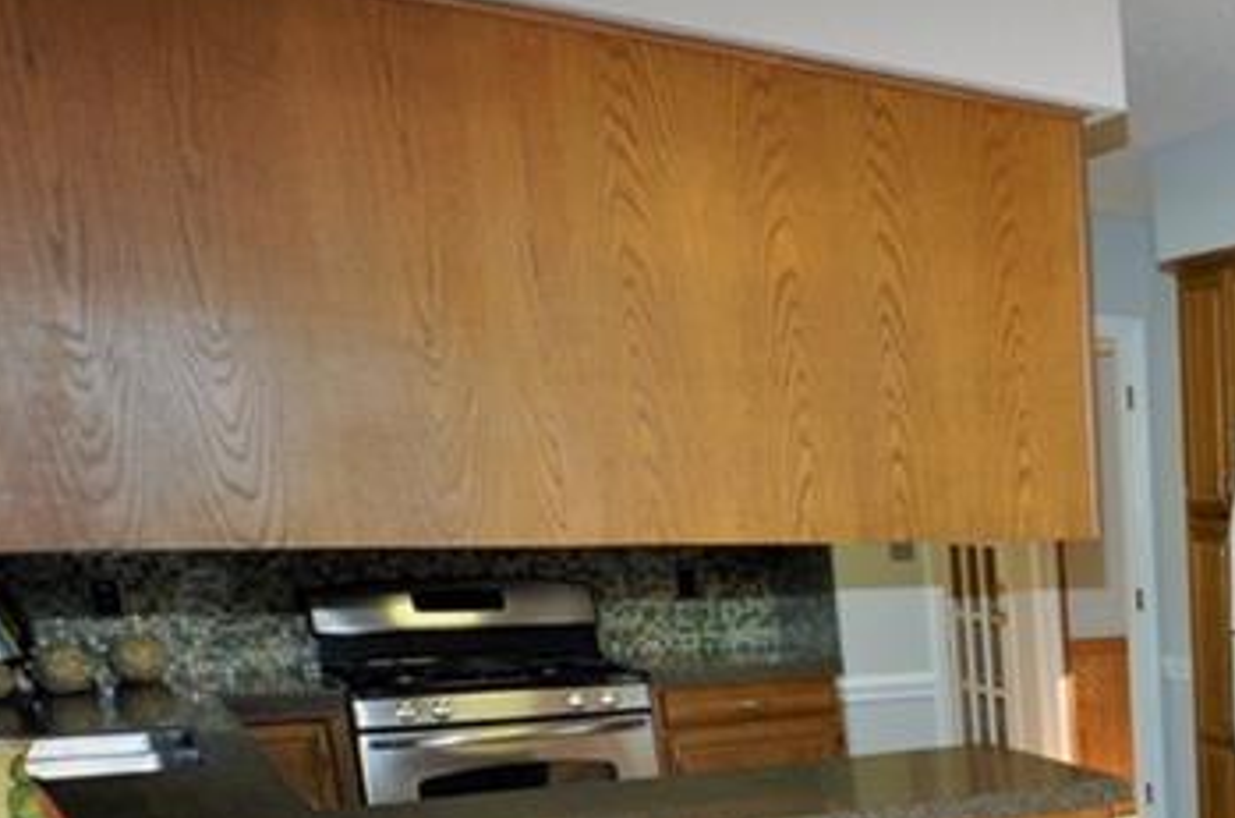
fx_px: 1506
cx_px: 1557
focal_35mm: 44
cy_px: 823
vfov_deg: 28.4
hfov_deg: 33.9
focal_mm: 10
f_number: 4
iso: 800
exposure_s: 1/60
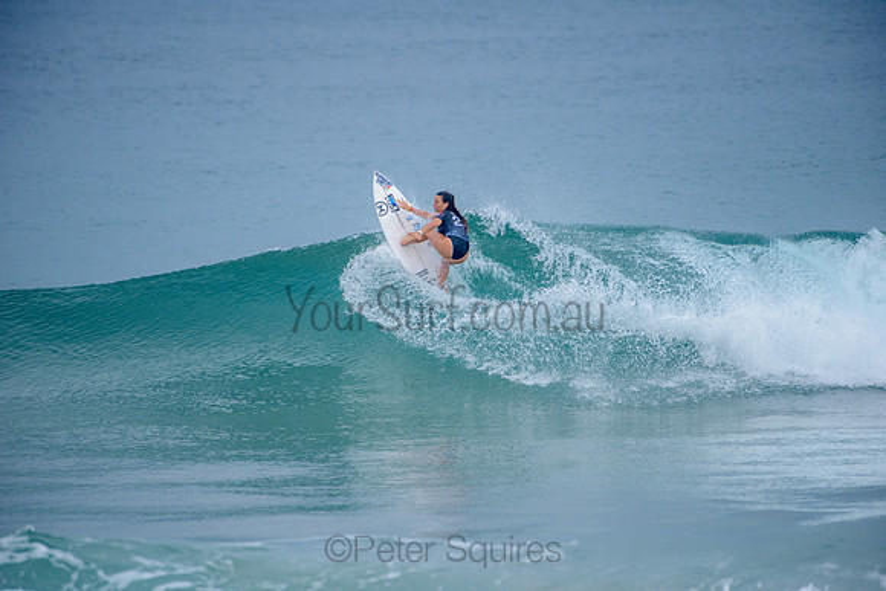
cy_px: 296
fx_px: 11818
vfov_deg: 2.9
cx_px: 443
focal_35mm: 480
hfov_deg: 4.3
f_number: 5.6
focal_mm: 480
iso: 560
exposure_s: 1/2000
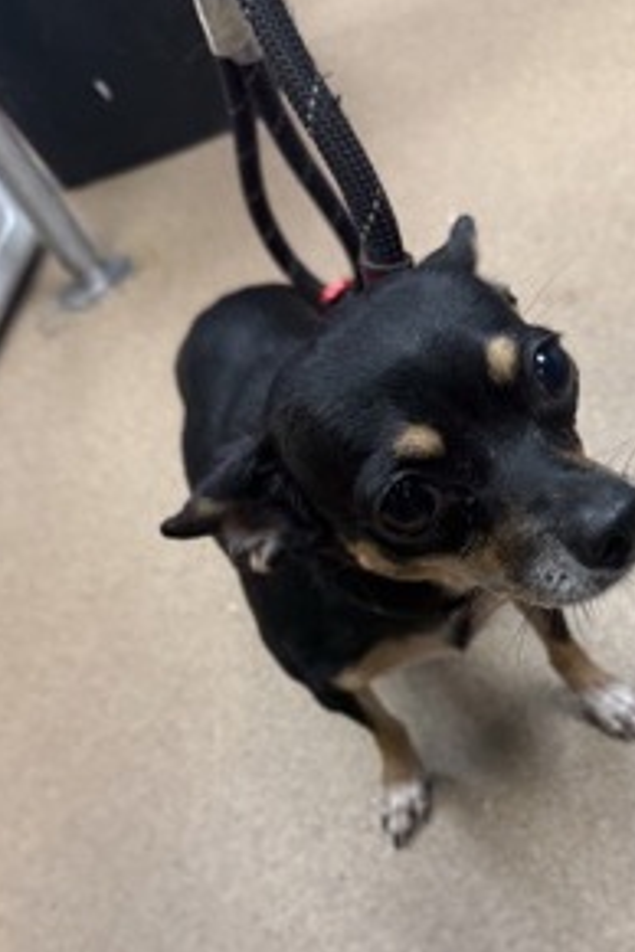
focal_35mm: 36
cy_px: 674
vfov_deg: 51.6
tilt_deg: -51.4
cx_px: 440
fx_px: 952
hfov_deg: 36.4
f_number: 1.78
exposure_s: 1/62
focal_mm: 6.76
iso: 125
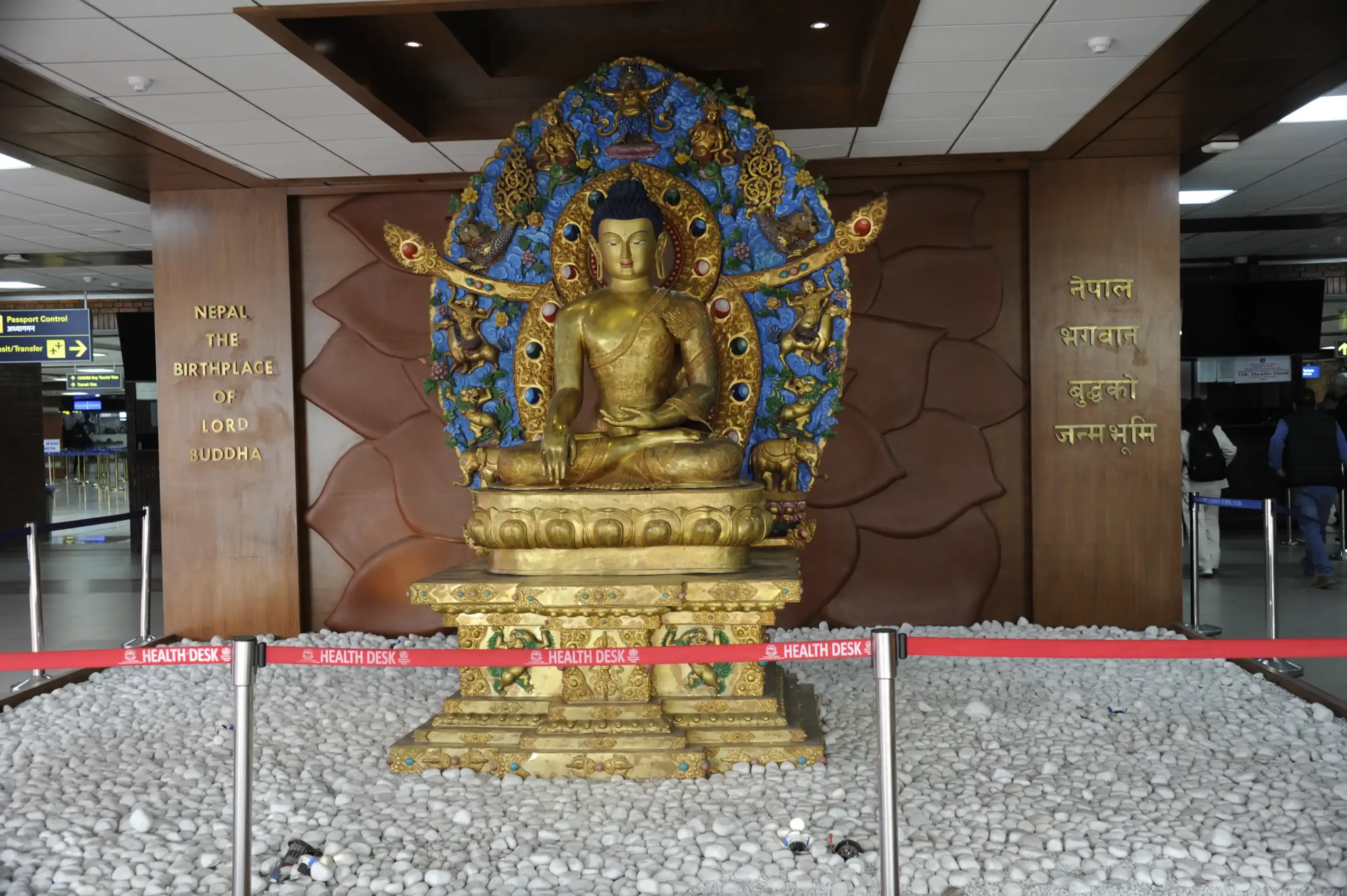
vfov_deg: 35.0
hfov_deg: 50.7
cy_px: 448
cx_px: 674
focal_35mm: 38
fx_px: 1421
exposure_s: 1/125
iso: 1250
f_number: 5.6
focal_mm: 38
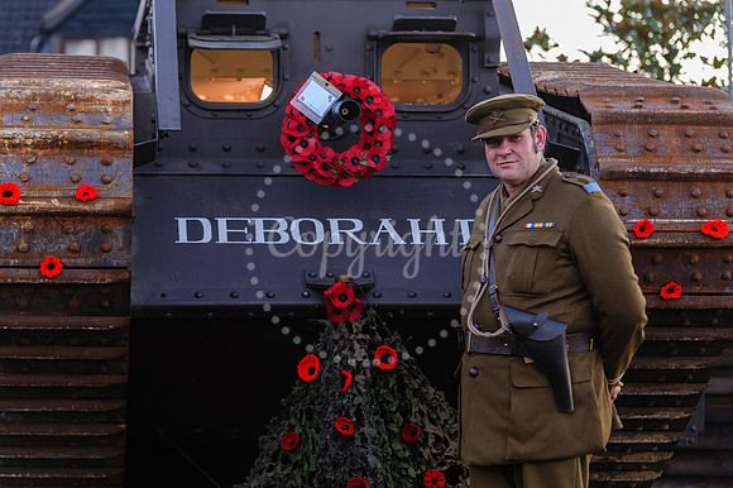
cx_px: 366
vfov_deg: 11.6
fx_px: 2395
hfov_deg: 17.4
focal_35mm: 118
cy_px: 244
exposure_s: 1/125
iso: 1600
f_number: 4
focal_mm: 116
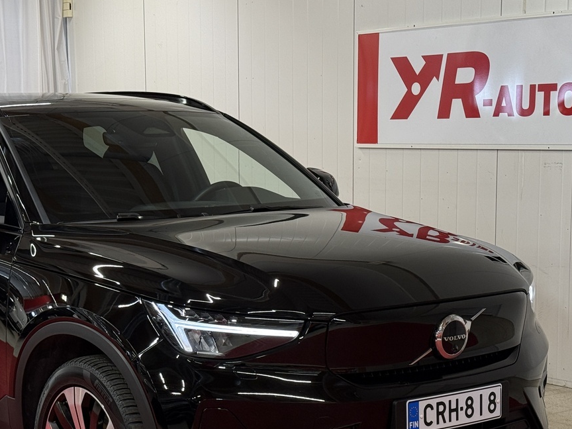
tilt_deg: -8.1
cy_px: 311
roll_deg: +1.4
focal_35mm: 80
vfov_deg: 18.3
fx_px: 1322
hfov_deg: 24.3
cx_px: 209
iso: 100
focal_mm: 6.76
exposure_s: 1/116
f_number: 1.78
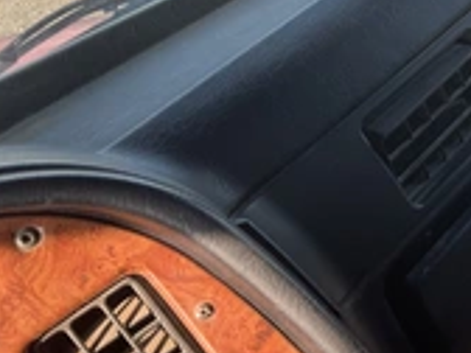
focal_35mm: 69
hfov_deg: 25.7
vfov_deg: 21.1
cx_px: 541
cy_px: 90
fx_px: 939
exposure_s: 1/122
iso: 20
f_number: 1.8
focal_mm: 3
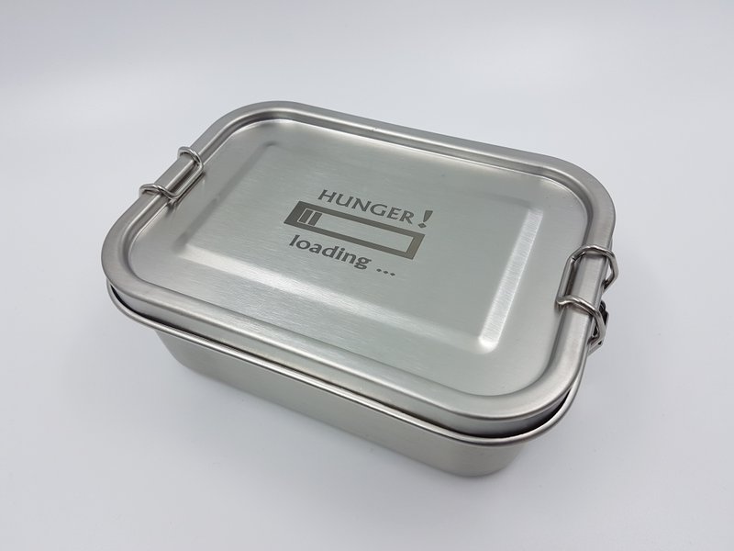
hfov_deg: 67.3
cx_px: 367
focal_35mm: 26
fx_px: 551
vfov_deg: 53.1
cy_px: 276
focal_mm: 4.2
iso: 40
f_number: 1.7
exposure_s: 1/350
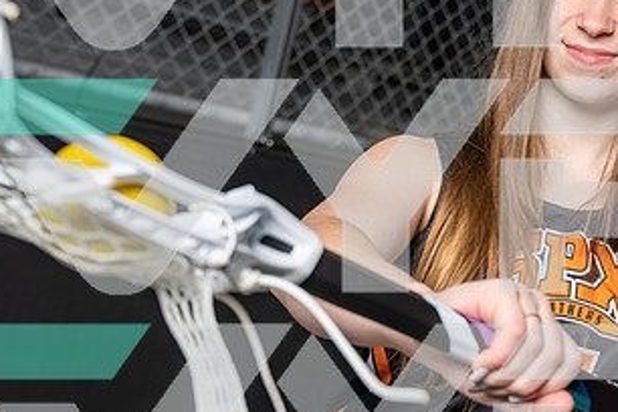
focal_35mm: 72
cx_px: 460
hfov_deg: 27.7
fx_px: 1236
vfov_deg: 18.9
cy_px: 187
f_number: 4
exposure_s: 1/250
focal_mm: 38
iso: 125
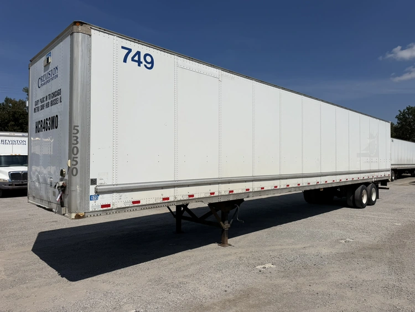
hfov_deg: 71.6
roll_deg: -1.8
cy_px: 156
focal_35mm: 24
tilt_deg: +3.6
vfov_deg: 56.8
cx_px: 208
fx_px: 288
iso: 80
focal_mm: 6.76
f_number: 1.78
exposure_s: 1/17544
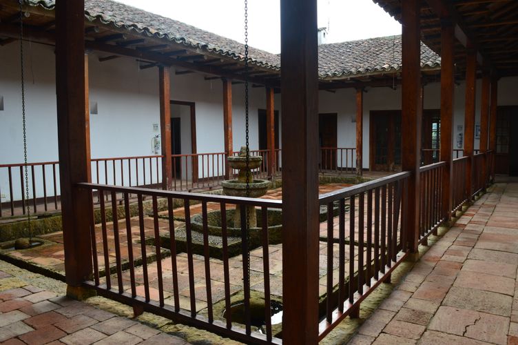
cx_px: 259
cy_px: 172
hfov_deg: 67.4
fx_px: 388
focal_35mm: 27
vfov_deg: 47.8
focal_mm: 18
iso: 400
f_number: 9
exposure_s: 1/160
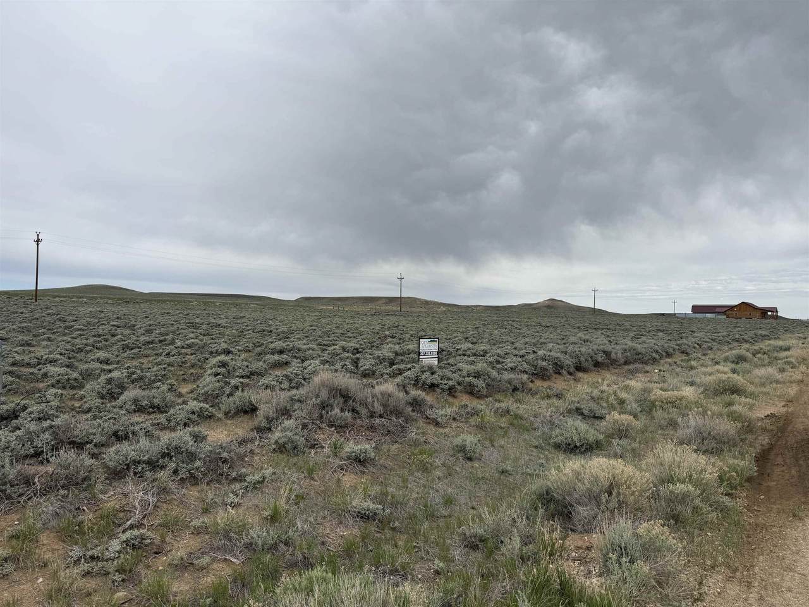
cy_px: 304
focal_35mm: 24
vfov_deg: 56.8
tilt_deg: +2.0
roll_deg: -1.2
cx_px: 404
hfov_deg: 71.6
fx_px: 561
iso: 80
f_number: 1.78
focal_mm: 6.76
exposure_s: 1/6173
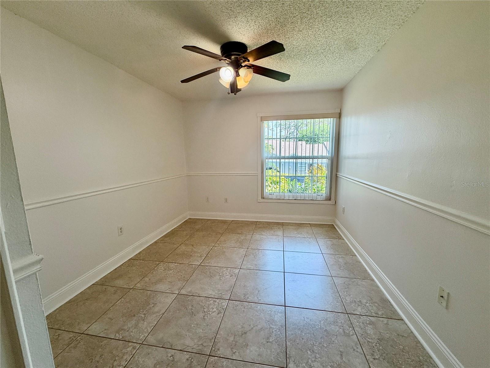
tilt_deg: -8.6
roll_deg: +1.7
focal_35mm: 14
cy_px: 184
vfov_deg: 85.7
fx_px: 198
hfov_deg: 102.1
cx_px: 245
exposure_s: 1/120
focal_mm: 2.22
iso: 80
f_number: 2.2
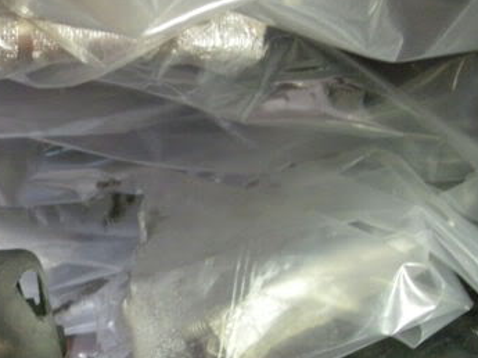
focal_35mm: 65
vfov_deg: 22.5
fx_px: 897
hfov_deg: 28.7
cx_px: 48
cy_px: 228
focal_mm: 5.7
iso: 413
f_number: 2.8
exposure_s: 1/8
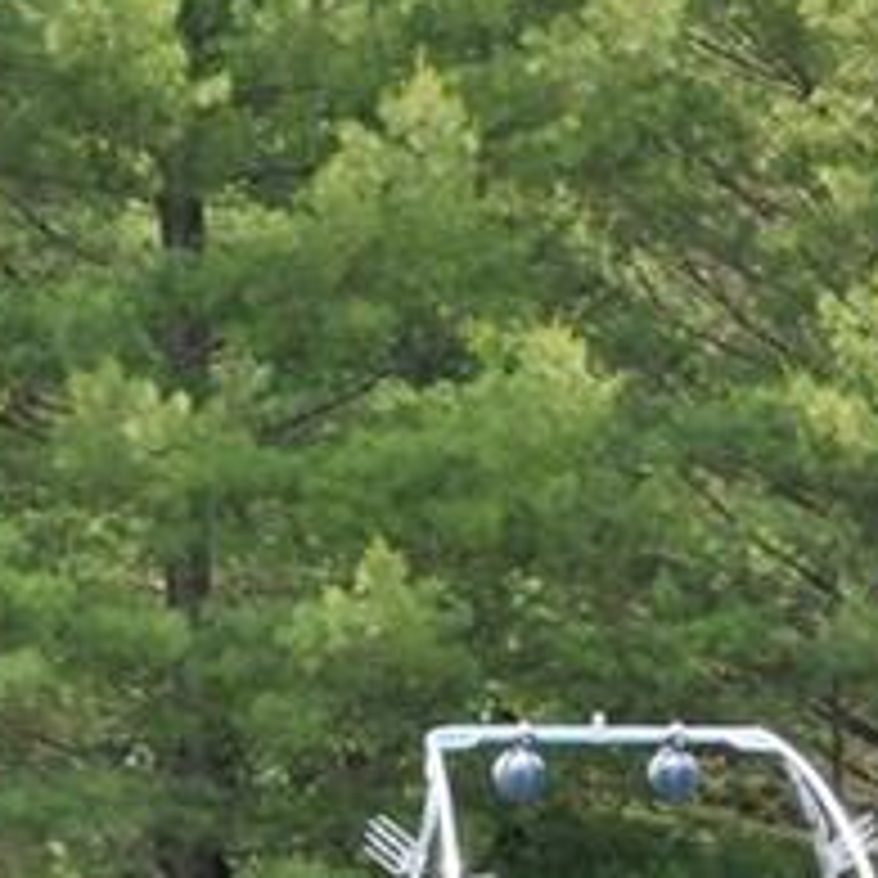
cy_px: 756
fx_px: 6514
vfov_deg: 7.7
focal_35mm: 227
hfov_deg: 7.7
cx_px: 725
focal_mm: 34
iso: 100
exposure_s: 1/200
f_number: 8
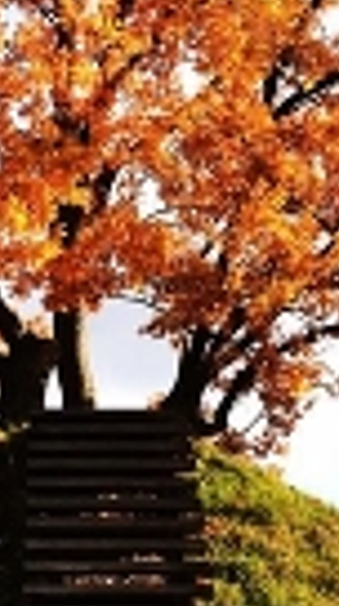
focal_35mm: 146
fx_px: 2345
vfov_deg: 14.5
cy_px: 626
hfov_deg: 8.3
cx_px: 94
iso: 800
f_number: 16
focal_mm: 24
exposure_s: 1/160
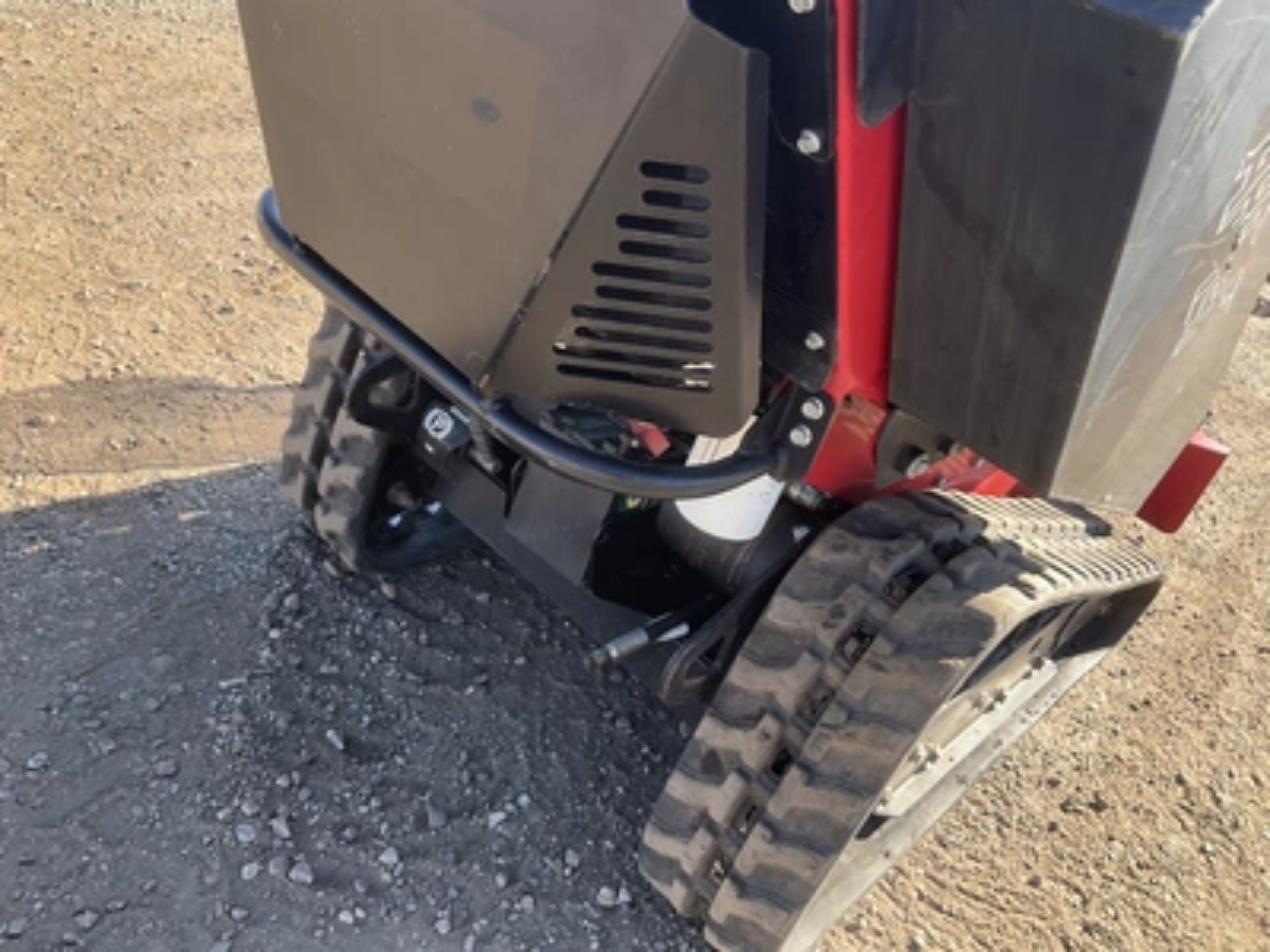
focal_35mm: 29
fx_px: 1064
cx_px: 635
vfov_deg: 48.2
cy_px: 476
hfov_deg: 61.7
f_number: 1.8
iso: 25
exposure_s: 1/270
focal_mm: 3
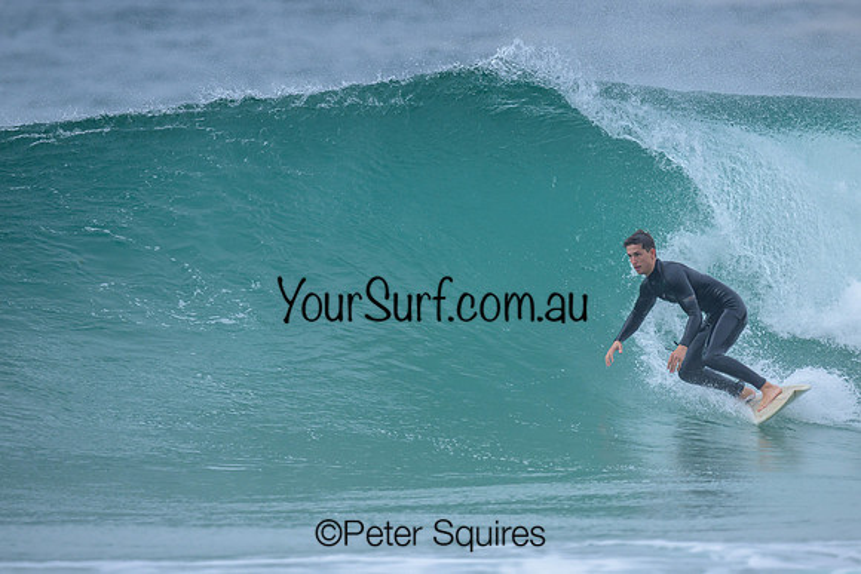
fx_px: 19137
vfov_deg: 1.7
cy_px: 287
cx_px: 430
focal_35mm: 800
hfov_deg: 2.6
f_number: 6.3
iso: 640
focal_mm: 800
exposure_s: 1/2000
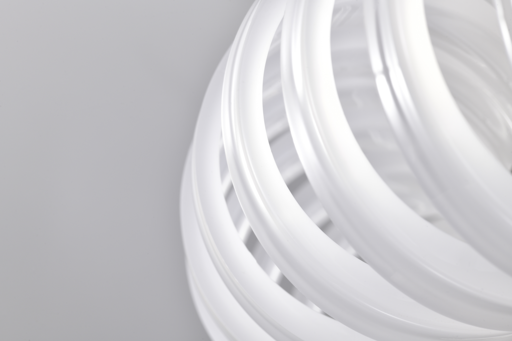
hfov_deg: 20.4
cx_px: 256
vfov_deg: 13.7
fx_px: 1422
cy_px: 170
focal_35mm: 100
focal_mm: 100
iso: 200
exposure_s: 1/30
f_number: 16
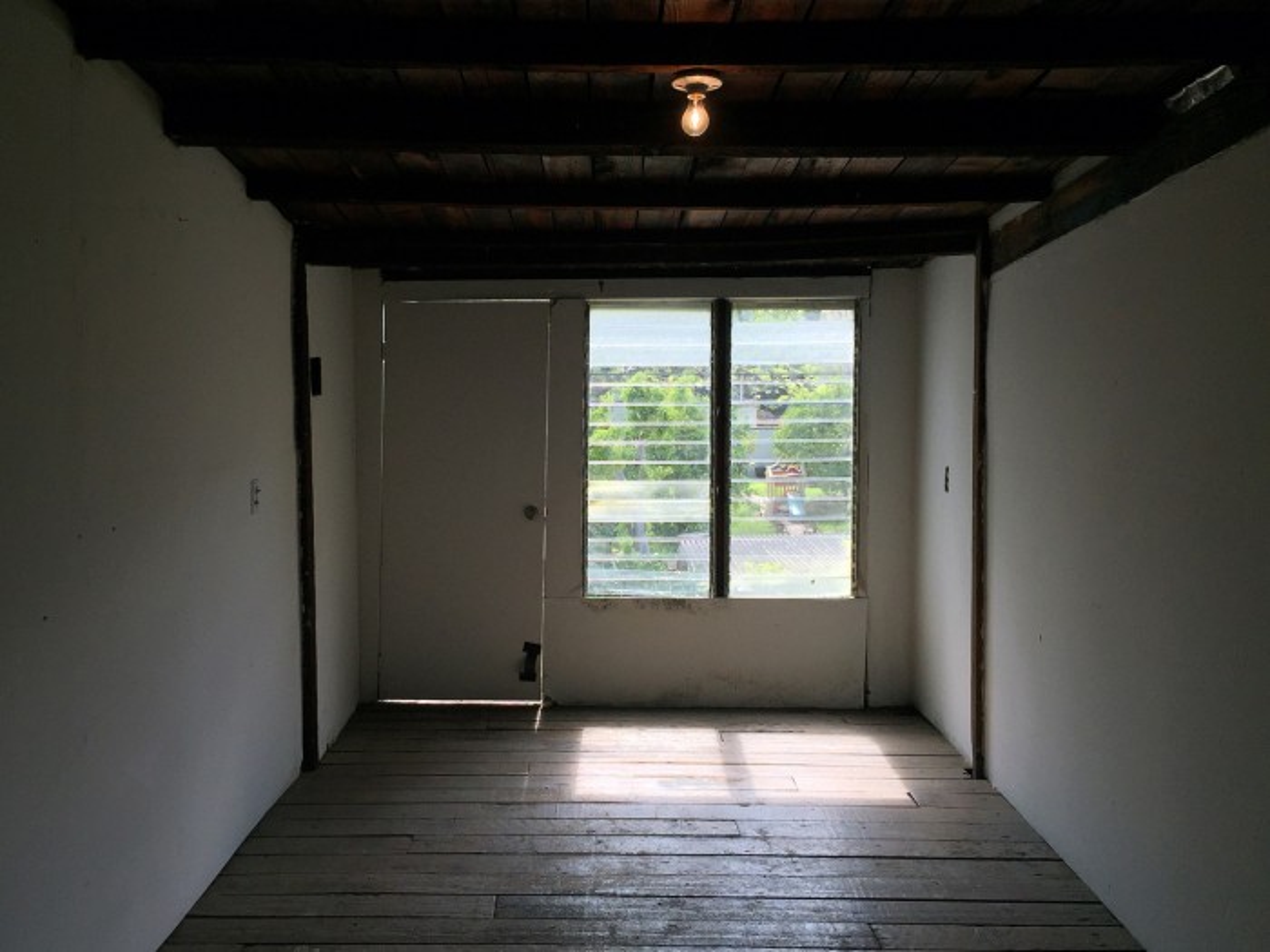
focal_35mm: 29
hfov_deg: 61.7
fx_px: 1064
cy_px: 476
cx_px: 635
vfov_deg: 48.2
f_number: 2.2
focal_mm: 4.15
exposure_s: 1/408
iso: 32
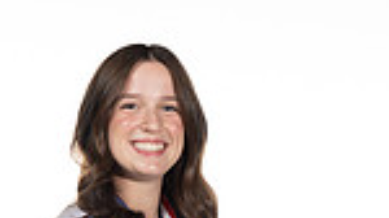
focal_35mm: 157
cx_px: 153
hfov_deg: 13.7
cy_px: 529
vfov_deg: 7.2
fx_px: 1618
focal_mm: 50
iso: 400
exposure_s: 1/250
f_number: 6.3
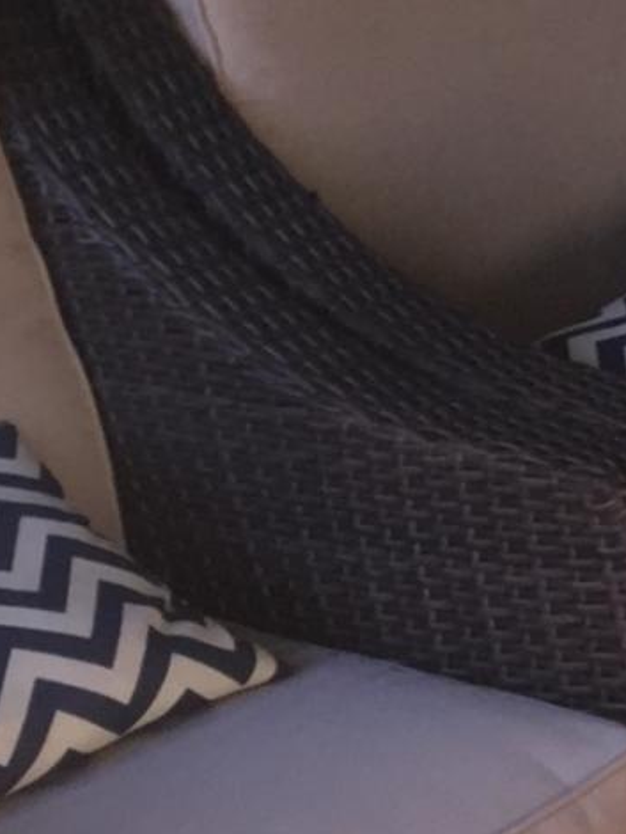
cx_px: 1658
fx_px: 4457
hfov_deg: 7.4
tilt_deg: -10.7
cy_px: -403
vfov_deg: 10.3
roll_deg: +1.1
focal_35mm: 185
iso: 32
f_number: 2.2
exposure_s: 1/39
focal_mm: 4.15
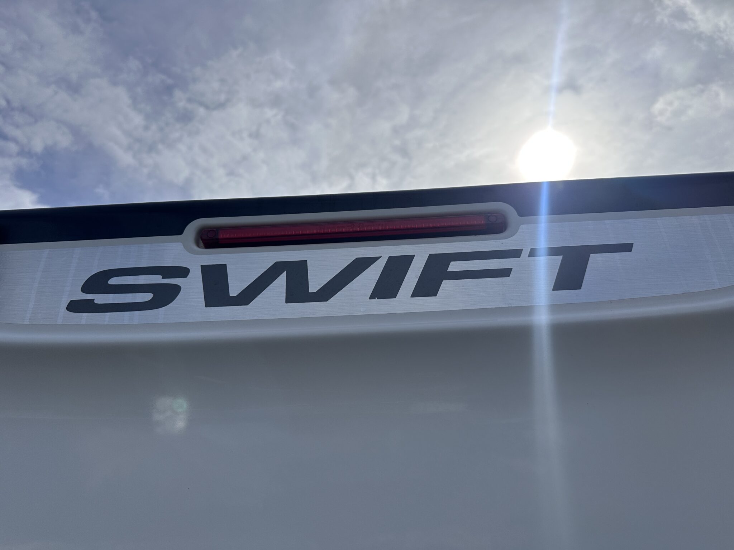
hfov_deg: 71.6
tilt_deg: +27.3
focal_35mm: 24
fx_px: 509
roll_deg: +2.7
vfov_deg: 56.8
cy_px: 275
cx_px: 367
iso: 100
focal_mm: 6.86
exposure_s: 1/18519
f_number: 1.78
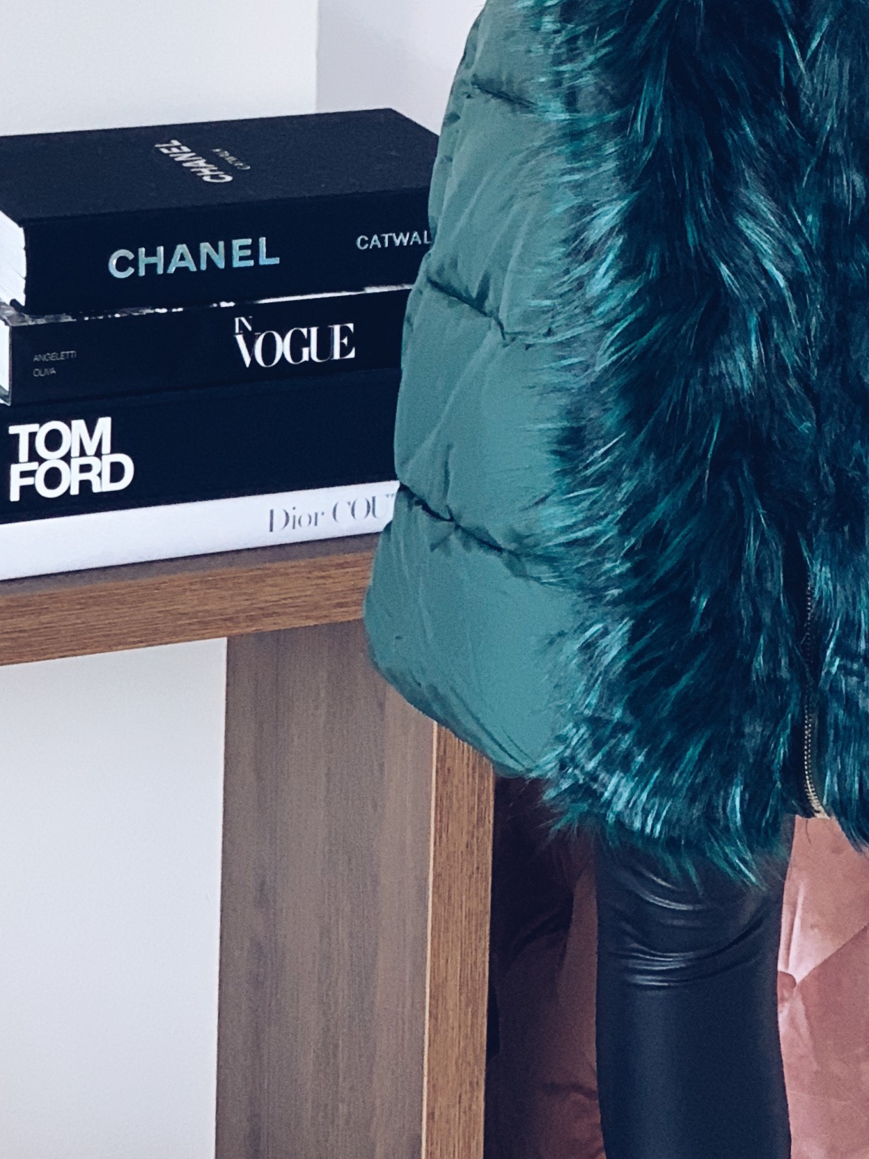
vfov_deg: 15.1
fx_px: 4217
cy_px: -238
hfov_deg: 11.7
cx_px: 666
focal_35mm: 126
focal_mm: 6
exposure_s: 1/50
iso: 100
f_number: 2.4
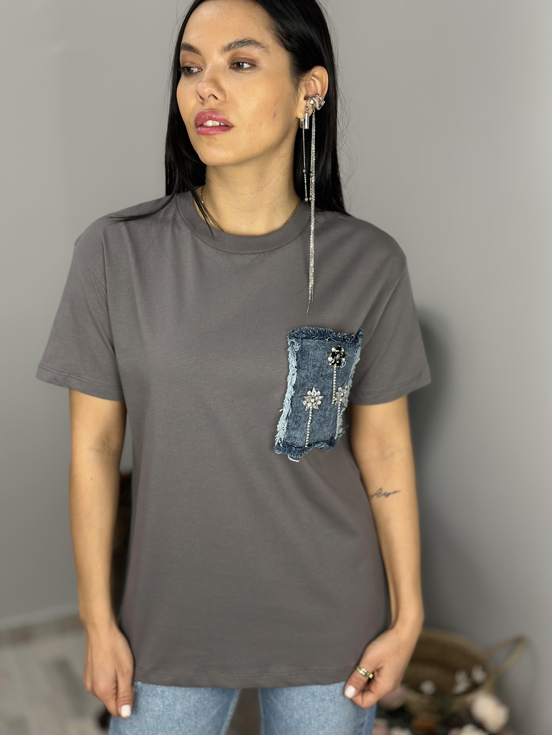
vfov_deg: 39.7
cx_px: 276
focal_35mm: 48
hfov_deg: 30.3
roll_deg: -0.4
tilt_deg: -15.4
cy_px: 368
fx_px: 1021
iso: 125
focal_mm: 6.86
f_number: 1.78
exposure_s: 1/100
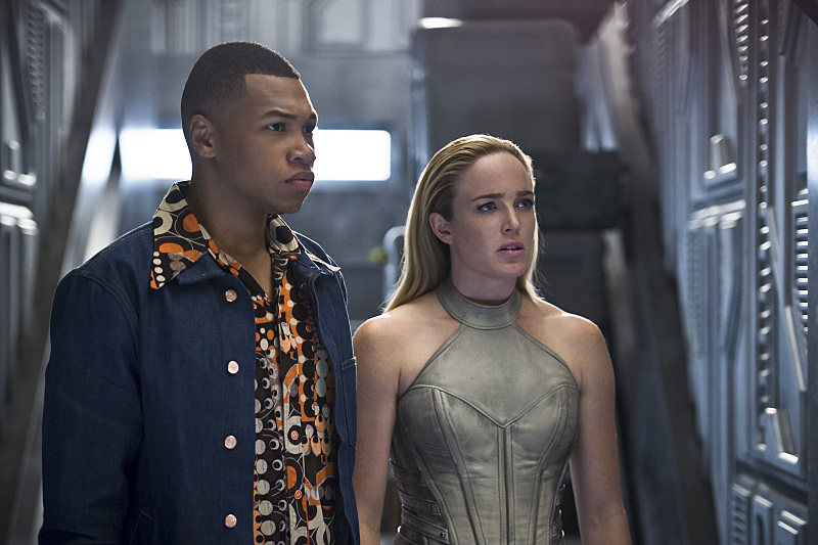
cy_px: 272
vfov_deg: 13.4
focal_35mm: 102
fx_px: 2317
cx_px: 409
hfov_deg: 20.0
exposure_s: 1/100
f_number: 2.8
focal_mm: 102
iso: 2500
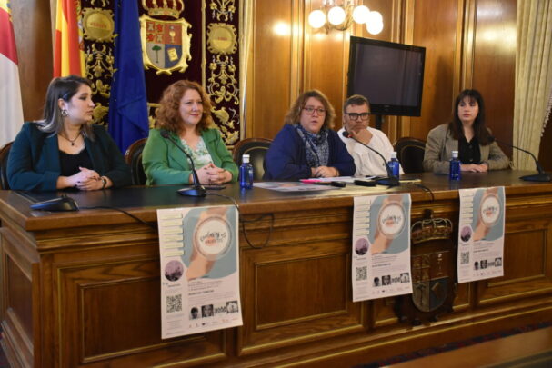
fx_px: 598
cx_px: 276
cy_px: 184
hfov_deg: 49.5
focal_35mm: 39
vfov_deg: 34.2
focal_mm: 26
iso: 1800
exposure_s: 1/60
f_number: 3.8
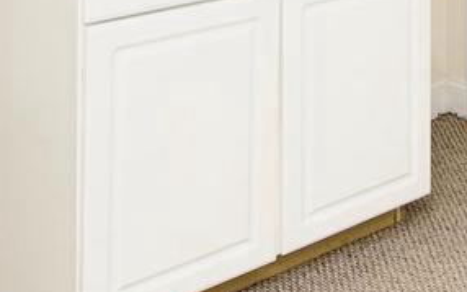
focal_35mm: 77
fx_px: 980
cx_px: 509
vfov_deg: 14.0
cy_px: -310
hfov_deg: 25.0
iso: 320
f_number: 7.1
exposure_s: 1/15
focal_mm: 10
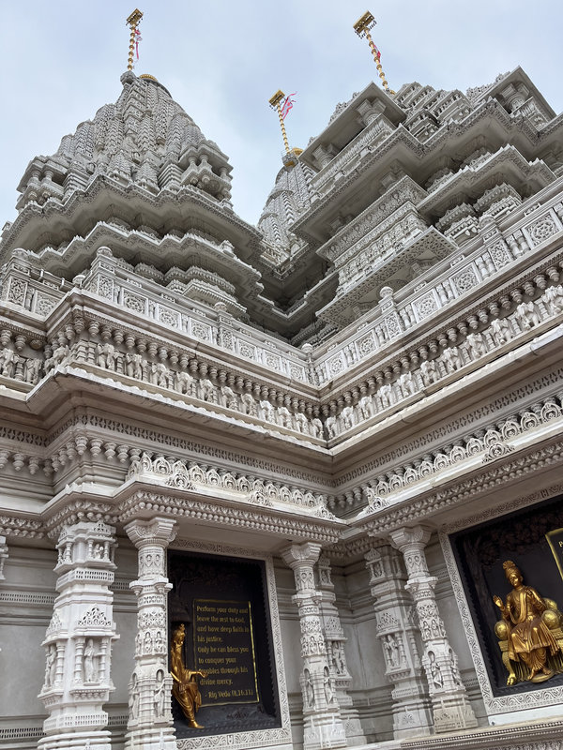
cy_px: 375
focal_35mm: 26
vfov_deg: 67.3
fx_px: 564
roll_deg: +8.7
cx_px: 282
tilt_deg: +33.4
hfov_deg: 53.1
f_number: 1.6
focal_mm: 5.1
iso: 50
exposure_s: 1/1748
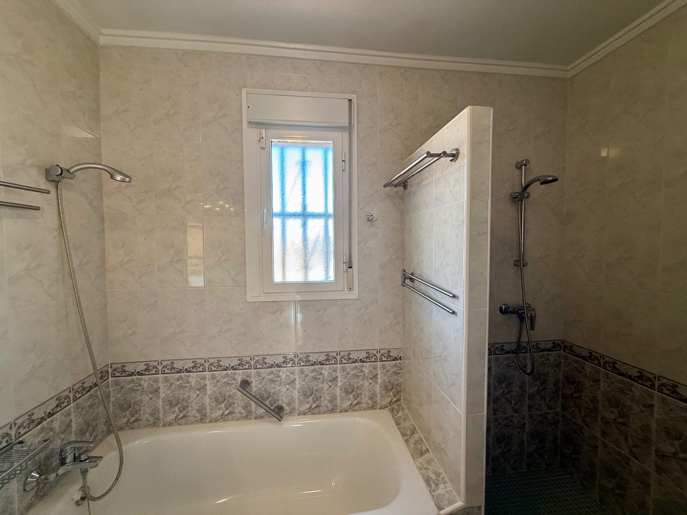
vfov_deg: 85.7
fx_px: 278
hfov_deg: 102.1
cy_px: 258
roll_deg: +0.0
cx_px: 344
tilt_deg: -2.3
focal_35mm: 14
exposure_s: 1/100
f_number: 2.2
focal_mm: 2.22
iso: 100
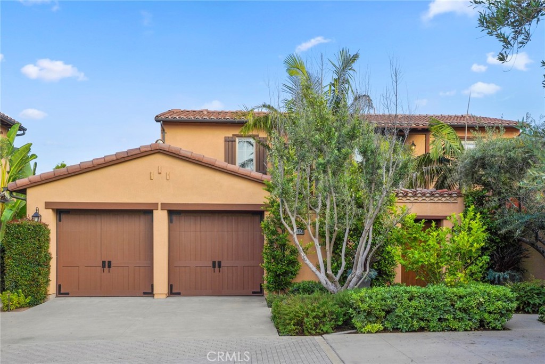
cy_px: 182
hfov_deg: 54.4
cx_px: 272
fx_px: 530
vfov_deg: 37.9
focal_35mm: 35
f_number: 8
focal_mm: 35
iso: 250
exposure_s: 1/320
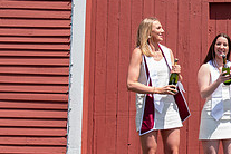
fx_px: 674
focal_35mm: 105
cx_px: 269
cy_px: 68
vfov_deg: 13.0
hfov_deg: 18.5
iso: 100
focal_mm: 25
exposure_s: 1/250
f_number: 5.6
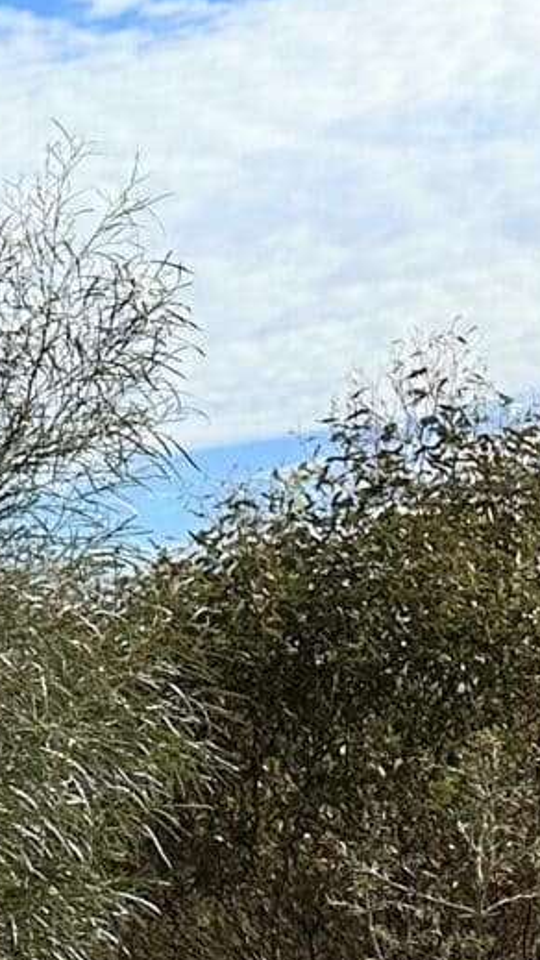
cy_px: 1047
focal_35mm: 129
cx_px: -1241
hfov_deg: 7.8
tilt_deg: -1.5
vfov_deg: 16.2
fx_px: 3283
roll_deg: +1.2
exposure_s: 1/9709
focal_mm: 6.86
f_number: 1.78
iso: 80
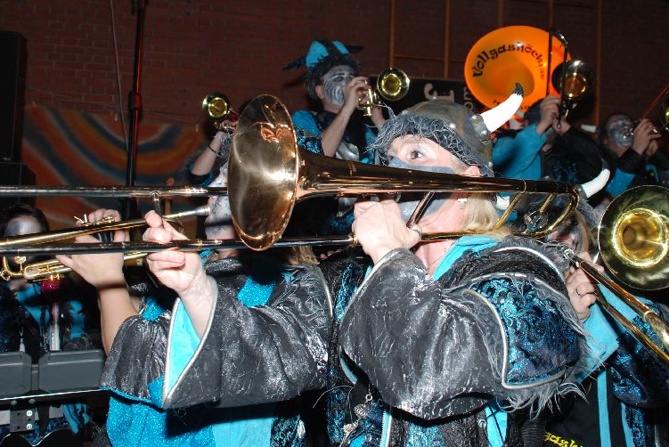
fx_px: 837
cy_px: 159
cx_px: 359
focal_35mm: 45
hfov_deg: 43.5
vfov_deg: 29.8
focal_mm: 22
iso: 200
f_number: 4
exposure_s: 1/60
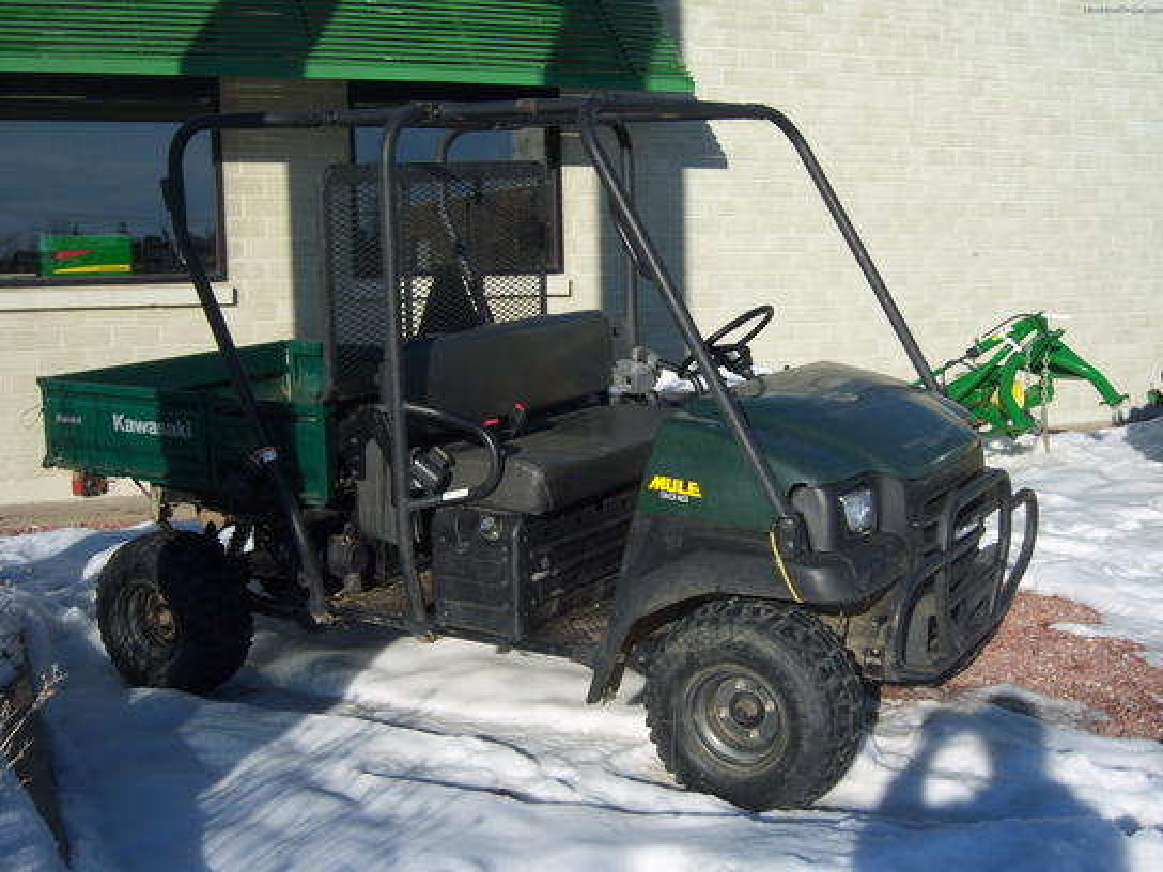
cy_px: 436
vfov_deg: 34.3
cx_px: 582
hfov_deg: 44.8
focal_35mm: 42
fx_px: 1411
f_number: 5.6
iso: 80
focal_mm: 8.9
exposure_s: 1/640
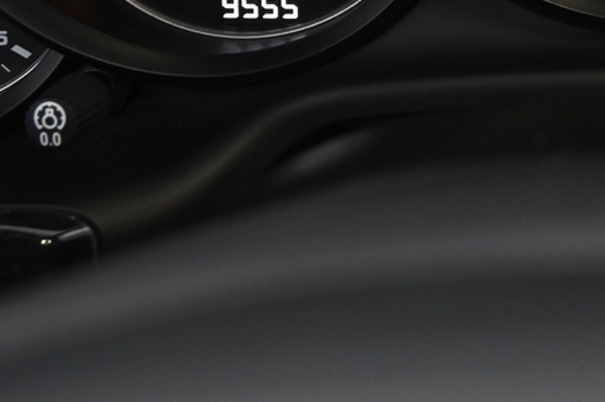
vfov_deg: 12.3
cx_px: 645
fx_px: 1814
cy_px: -105
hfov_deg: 18.3
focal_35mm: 108
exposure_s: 1/15
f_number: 4
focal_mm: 30
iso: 2000
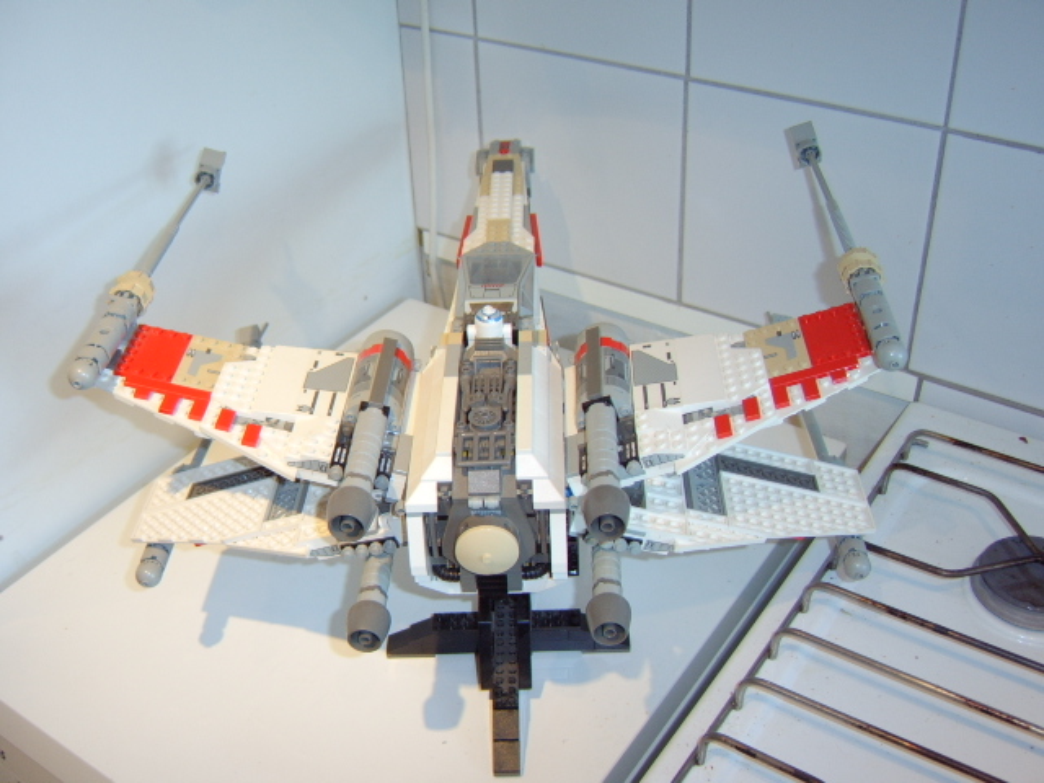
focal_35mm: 31
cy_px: 392
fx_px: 935
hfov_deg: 58.4
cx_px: 522
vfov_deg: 45.4
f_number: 2.7
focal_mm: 8.13
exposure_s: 1/30
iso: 141
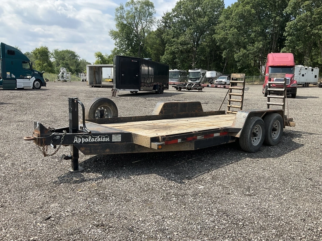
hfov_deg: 61.6
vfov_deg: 48.3
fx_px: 270
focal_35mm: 29
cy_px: 120
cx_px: 161
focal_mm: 3
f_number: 1.8
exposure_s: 1/1342
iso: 25
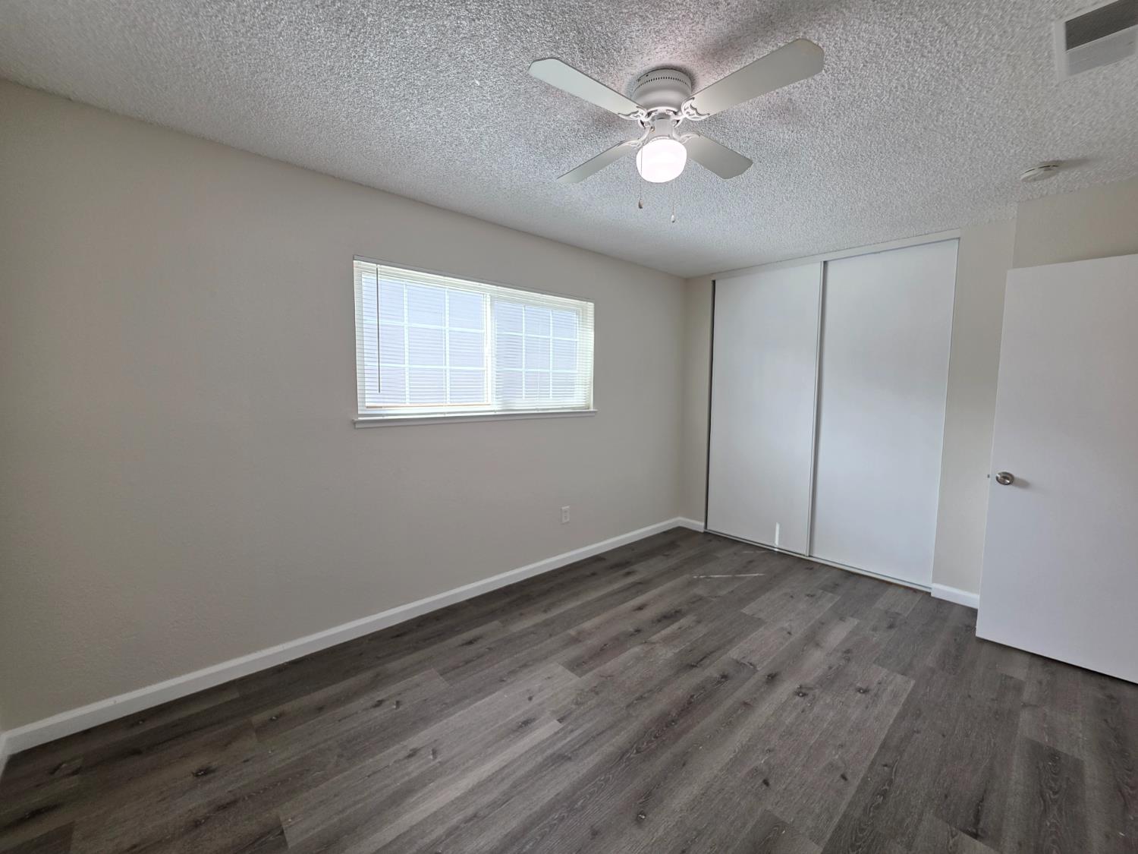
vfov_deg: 89.9
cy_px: 427
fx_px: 427
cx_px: 569
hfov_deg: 106.2
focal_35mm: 13
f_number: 1.9
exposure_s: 1/120
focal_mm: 2.2
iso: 80
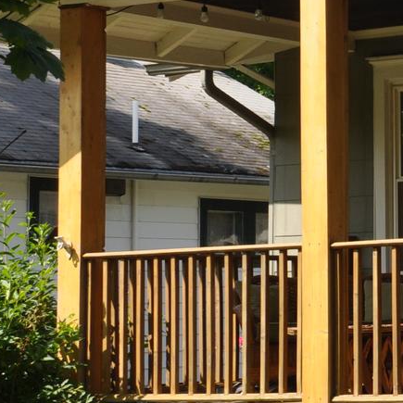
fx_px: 1581
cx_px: 907
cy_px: 152
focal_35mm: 120
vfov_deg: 14.5
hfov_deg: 12.2
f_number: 9.5
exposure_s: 1/350
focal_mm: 20
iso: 250
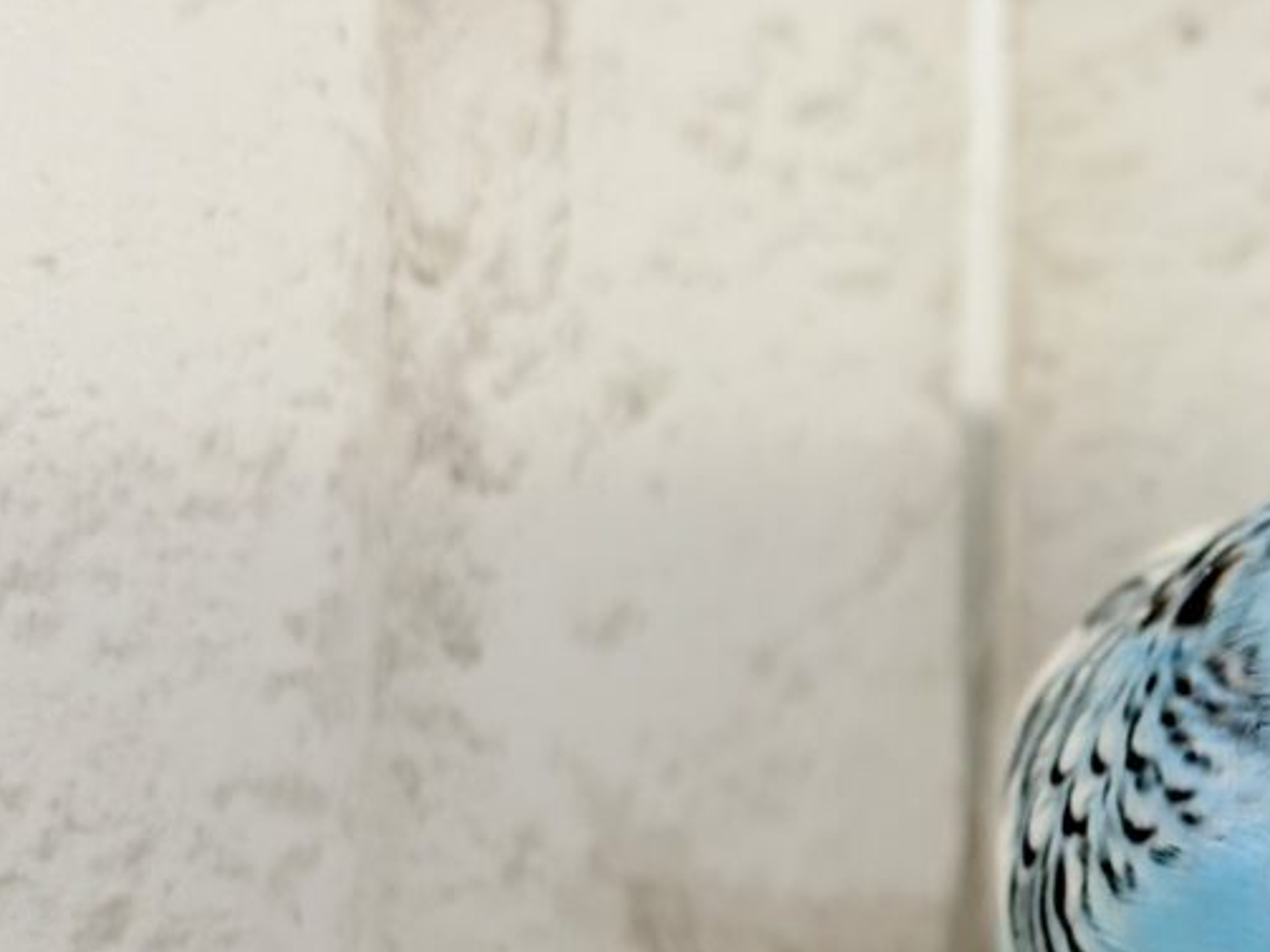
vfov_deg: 11.9
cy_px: 641
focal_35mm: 124
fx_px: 4548
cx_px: 1464
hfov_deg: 15.4
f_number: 1.6
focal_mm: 5.96
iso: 100
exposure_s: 1/100
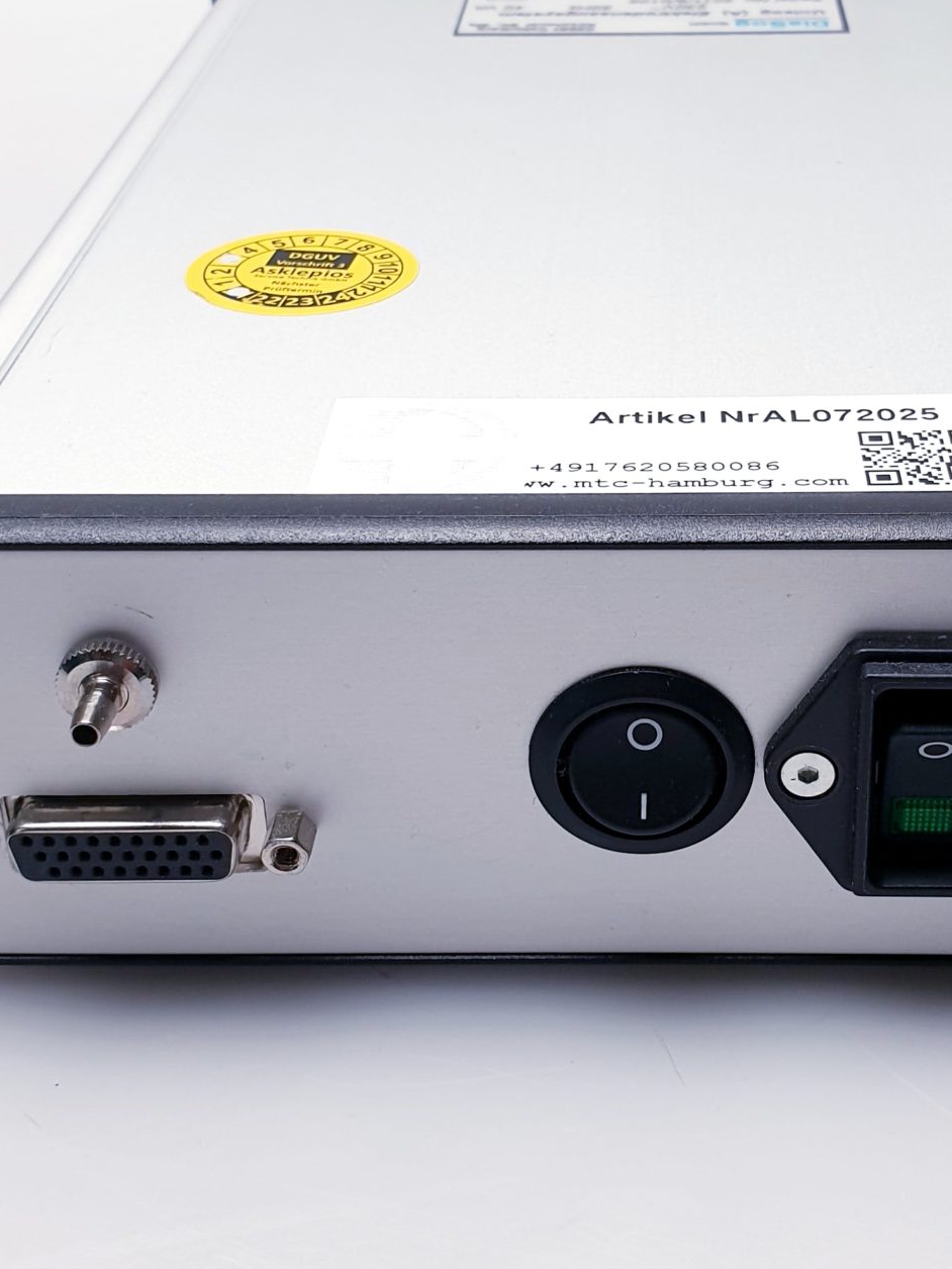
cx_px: 621
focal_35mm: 53
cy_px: 577
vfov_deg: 36.1
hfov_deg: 27.4
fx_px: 1943
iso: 80
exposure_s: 1/100
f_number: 2.4
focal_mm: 4.3
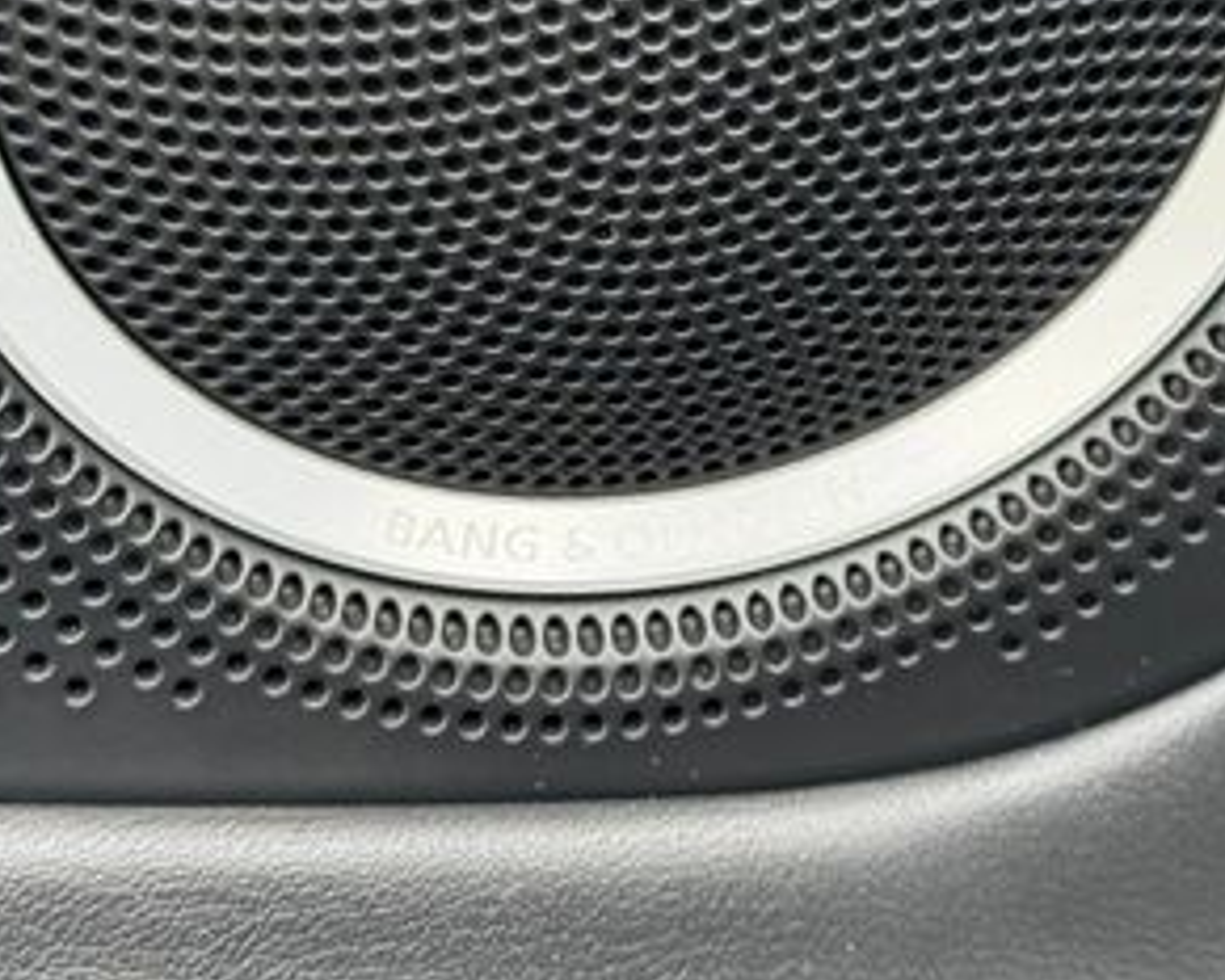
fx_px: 3736
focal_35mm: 103
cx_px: 703
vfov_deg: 14.8
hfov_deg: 18.6
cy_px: 46
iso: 64
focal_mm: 6.76
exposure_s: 1/296
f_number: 1.78
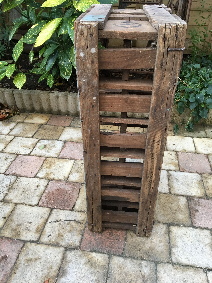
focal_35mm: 29
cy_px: 142
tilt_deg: -35.4
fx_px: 237
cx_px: 106
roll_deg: -1.1
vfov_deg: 61.7
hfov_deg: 48.2
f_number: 2.2
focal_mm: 4.15
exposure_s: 1/33
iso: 125
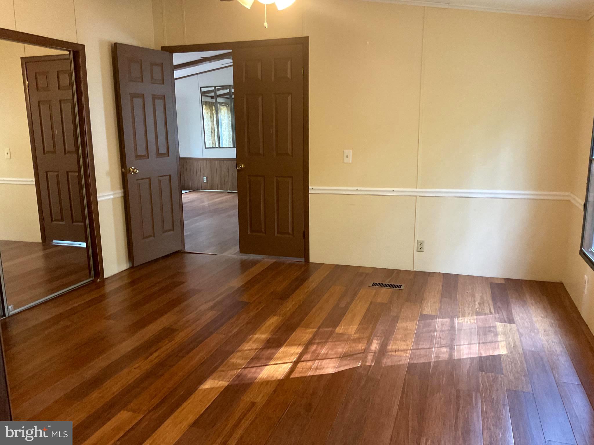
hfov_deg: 61.7
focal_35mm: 29
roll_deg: +0.2
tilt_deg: -11.2
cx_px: 297
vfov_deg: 48.2
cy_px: 222
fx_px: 498
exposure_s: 1/60
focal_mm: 3
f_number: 1.8
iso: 250
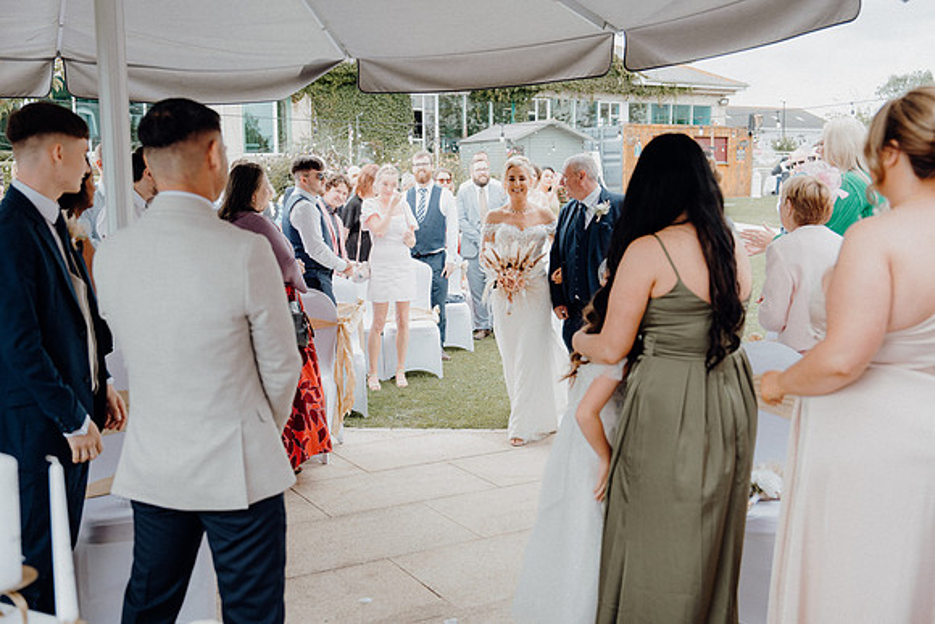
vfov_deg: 35.1
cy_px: 312
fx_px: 987
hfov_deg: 50.7
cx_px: 468
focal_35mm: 38
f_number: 3.5
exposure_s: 1/200
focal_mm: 38
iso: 125
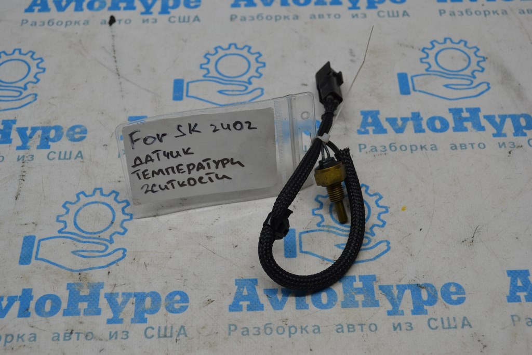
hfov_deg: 36.9
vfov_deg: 25.1
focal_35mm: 54
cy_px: 178
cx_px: 266
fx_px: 798
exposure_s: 1/125
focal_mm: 36
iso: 360
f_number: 5.6
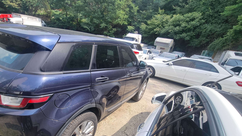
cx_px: 101
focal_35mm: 17
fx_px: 109
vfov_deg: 61.9
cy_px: 94
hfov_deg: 95.0
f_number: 2.2
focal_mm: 2.2
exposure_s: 1/788
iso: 50
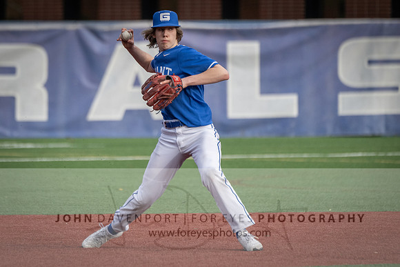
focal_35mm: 571
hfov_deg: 3.6
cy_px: 102
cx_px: 143
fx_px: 6344
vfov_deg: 2.4
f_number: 5.6
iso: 1400
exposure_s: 1/2000
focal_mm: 400
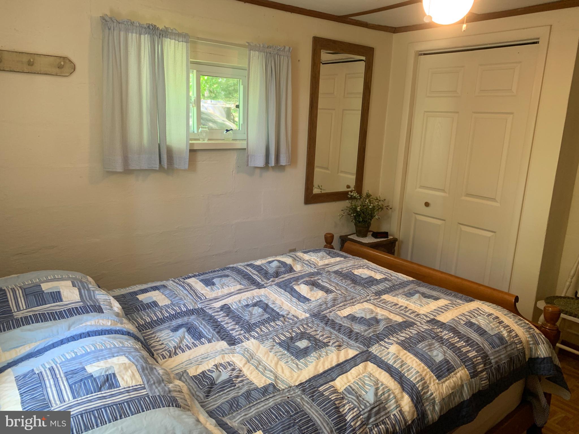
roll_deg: -3.1
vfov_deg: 53.1
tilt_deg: -11.5
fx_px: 435
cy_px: 217
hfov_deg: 67.3
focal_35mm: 26
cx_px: 290
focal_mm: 4.25
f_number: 1.8
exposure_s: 1/60
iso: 80
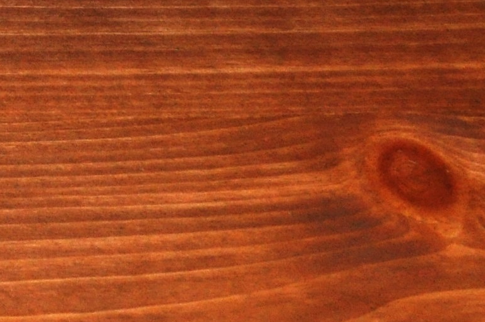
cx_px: -365
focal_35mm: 201
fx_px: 2704
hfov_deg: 9.8
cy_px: -398
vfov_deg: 6.5
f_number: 4
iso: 800
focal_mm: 24
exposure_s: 1/60
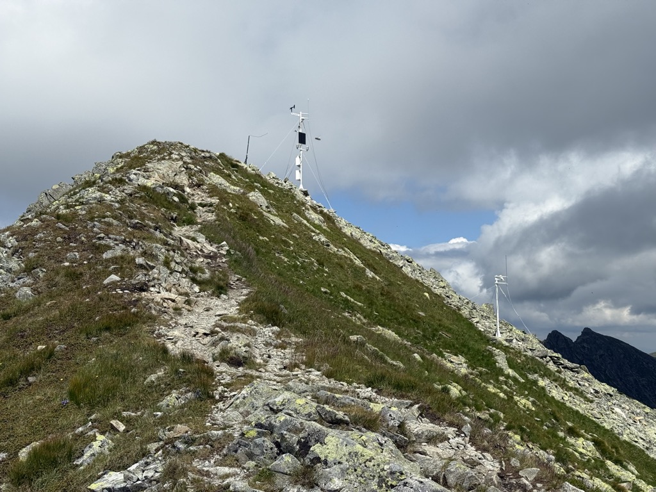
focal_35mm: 48
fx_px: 910
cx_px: 328
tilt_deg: +5.6
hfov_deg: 39.7
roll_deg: +0.3
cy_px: 246
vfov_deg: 30.3
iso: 64
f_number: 1.78
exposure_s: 1/8772
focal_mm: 6.76
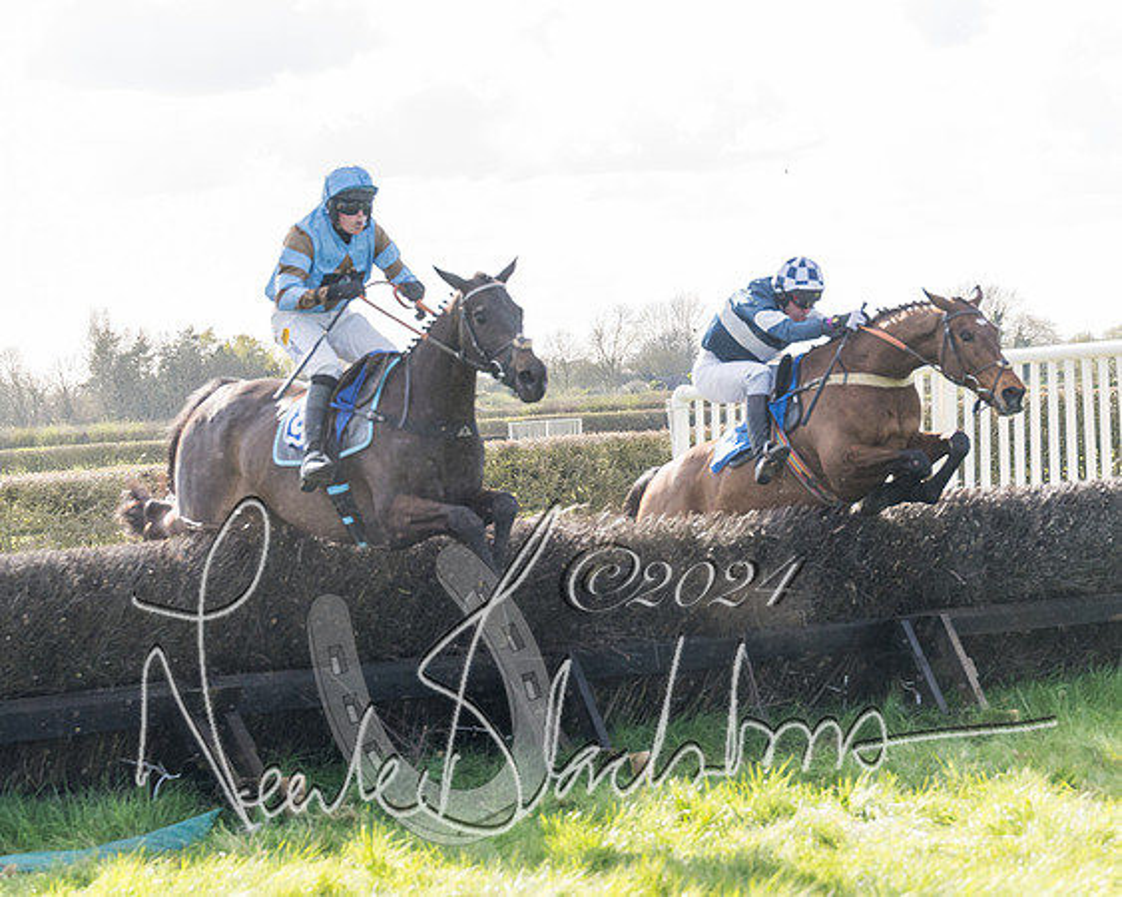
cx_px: 561
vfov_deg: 12.6
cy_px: 442
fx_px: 4053
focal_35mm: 122
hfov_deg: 15.8
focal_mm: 70
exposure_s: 1/1600
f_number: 4
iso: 400
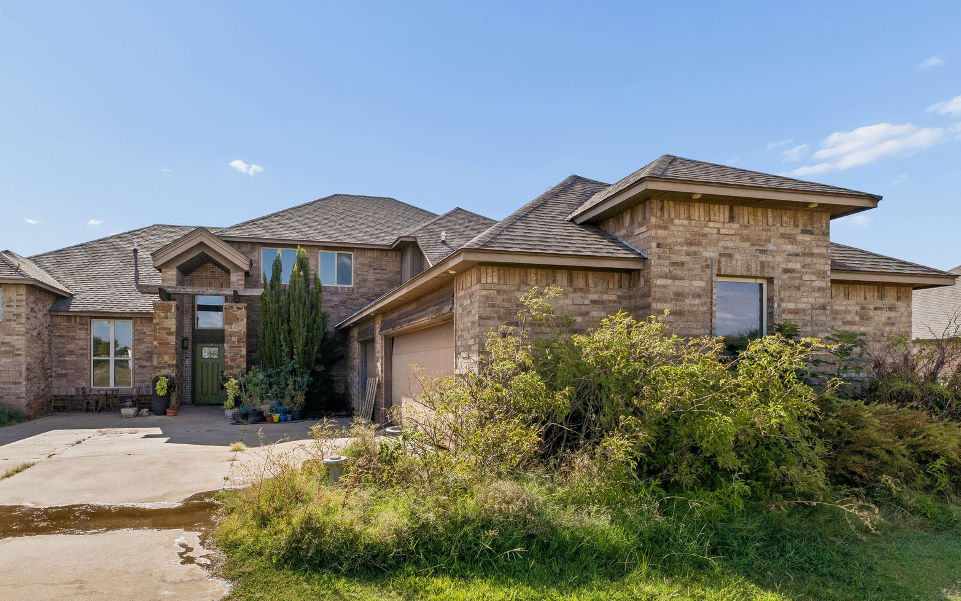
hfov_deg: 84.0
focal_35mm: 20
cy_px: 355
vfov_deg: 59.2
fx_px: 524
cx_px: 383
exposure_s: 1/1600
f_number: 8
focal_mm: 10
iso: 200
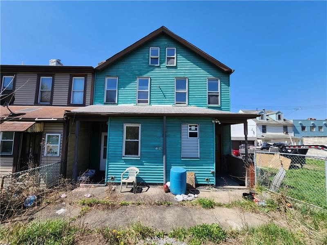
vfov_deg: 89.9
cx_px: 164
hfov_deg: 106.2
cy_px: 122
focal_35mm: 13
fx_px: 123
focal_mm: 2.2
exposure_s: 1/1087
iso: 50
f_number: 2.2
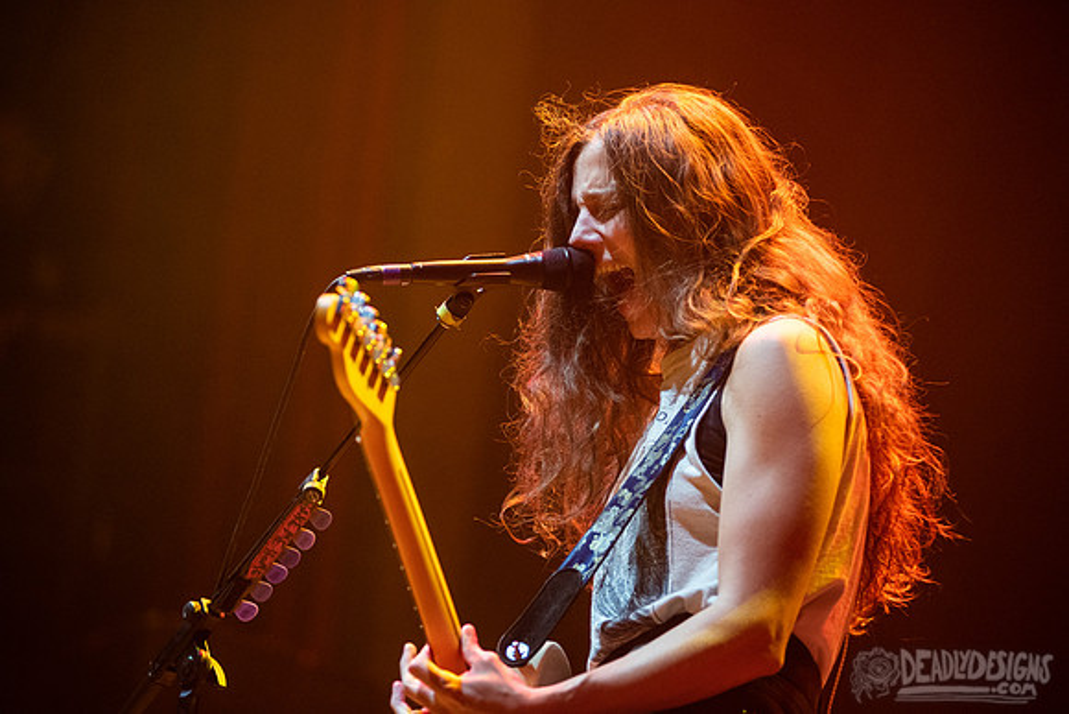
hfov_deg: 12.8
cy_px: 357
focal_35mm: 160
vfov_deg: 8.6
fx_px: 4752
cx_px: 534
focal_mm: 160
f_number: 3.2
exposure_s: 1/400
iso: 3200
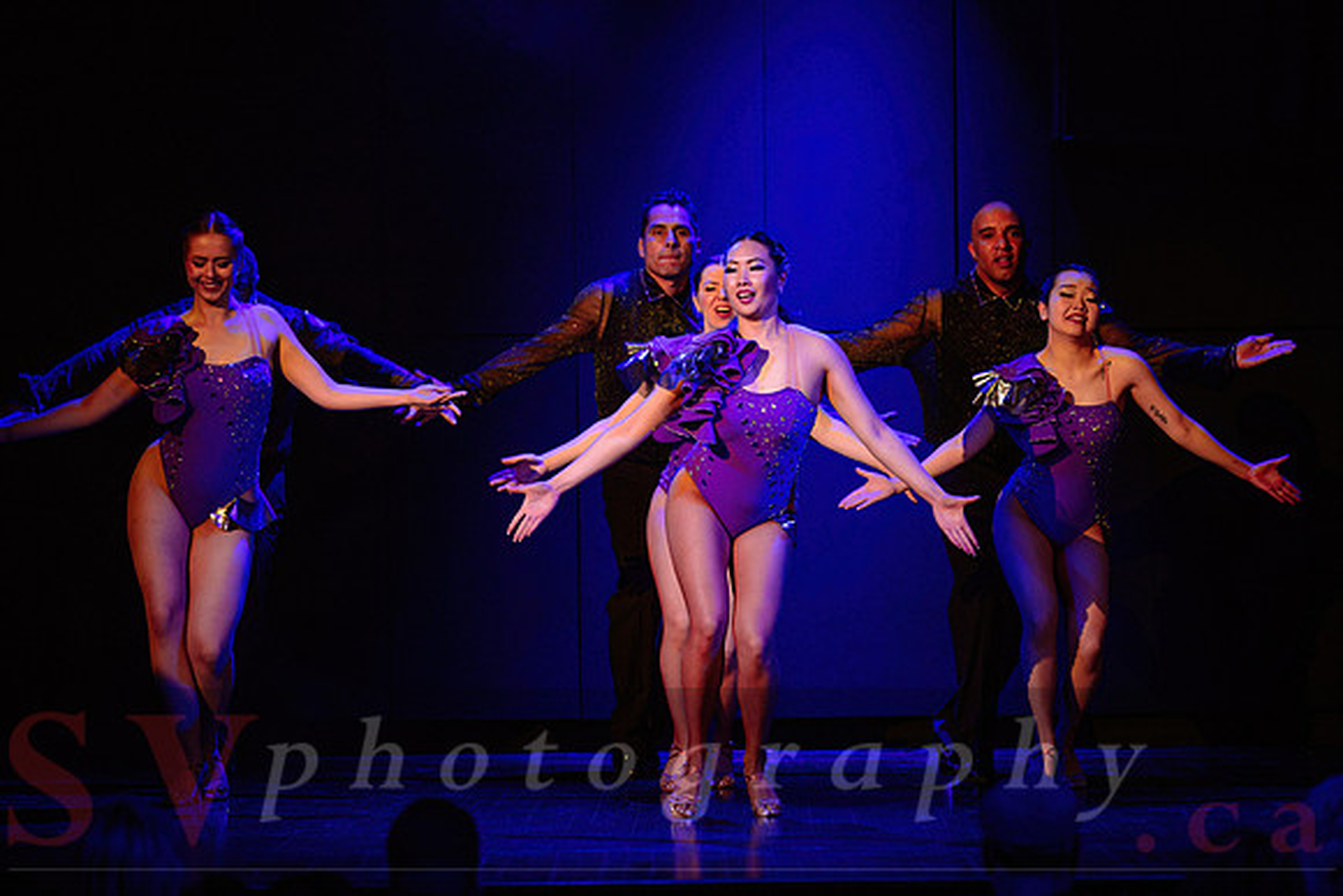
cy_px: 431
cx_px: 703
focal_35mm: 158
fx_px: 5904
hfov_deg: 13.0
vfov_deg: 8.7
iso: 1600
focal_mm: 150
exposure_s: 1/200
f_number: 2.8
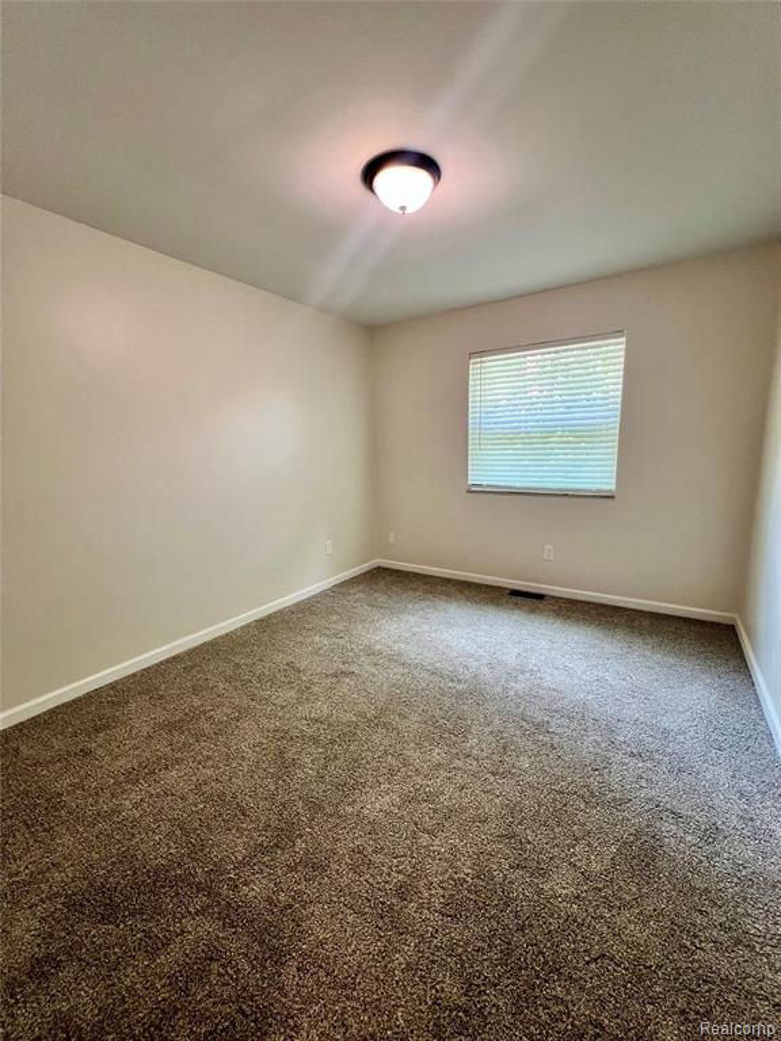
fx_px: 391
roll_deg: +2.0
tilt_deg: -10.8
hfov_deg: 89.9
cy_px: 520
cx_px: 390
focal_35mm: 13
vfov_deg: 106.2
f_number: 1.8
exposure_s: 1/120
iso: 200
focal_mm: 1.57
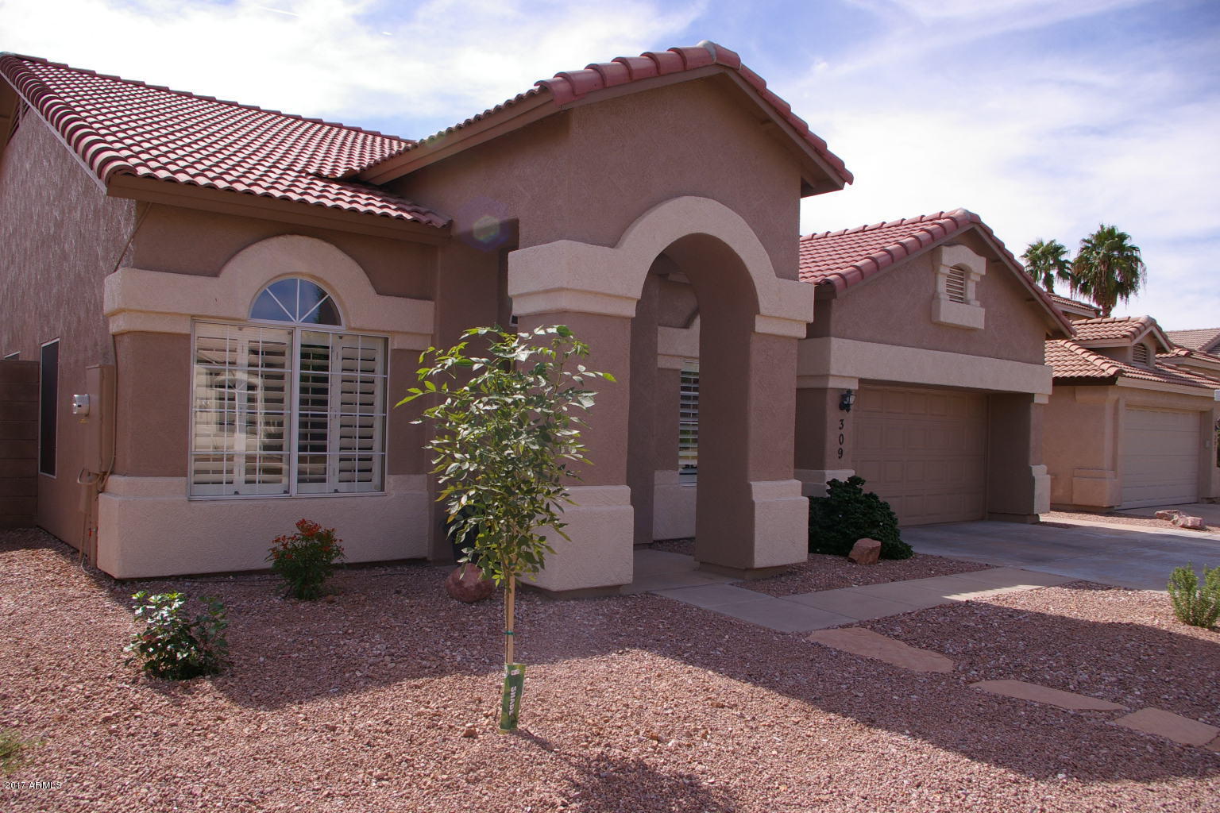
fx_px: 915
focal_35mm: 27
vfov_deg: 47.9
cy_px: 406
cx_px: 610
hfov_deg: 67.4
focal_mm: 18
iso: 200
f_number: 11
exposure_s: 1/180
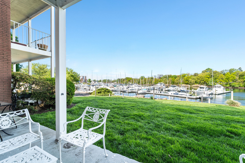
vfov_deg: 77.3
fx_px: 102
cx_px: 128
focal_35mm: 15
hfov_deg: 100.3
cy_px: 83
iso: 320
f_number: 9
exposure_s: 1/60
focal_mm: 14
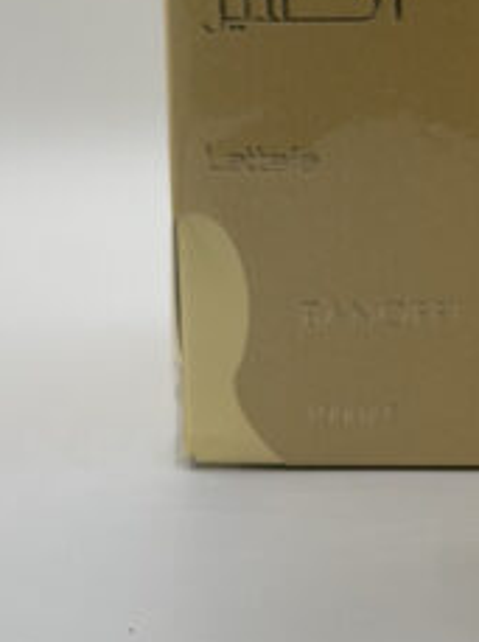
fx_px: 3108
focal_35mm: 168
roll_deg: +0.0
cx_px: 611
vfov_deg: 11.7
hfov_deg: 8.7
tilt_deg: -10.6
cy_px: 70
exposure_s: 1/165
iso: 50
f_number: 1.78
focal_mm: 6.76
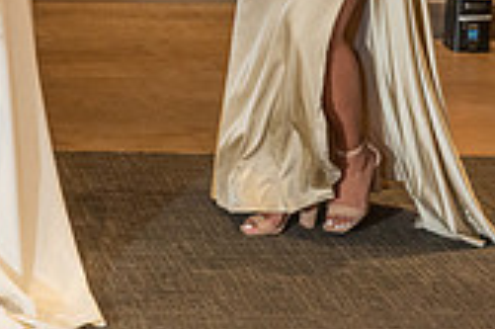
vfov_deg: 10.1
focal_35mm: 132
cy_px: -159
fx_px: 1813
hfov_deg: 15.1
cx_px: -86
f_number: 3.5
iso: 800
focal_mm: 38
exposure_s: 1/160
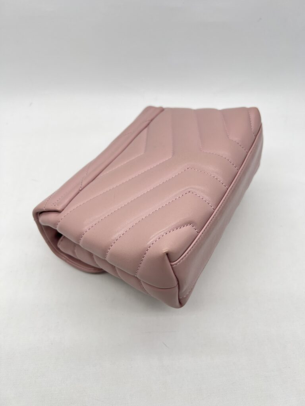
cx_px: 152
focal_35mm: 26
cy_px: 203
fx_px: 305
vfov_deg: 67.3
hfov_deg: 53.1
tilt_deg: -45.5
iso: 32
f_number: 1.5
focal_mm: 5.7
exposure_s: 1/145
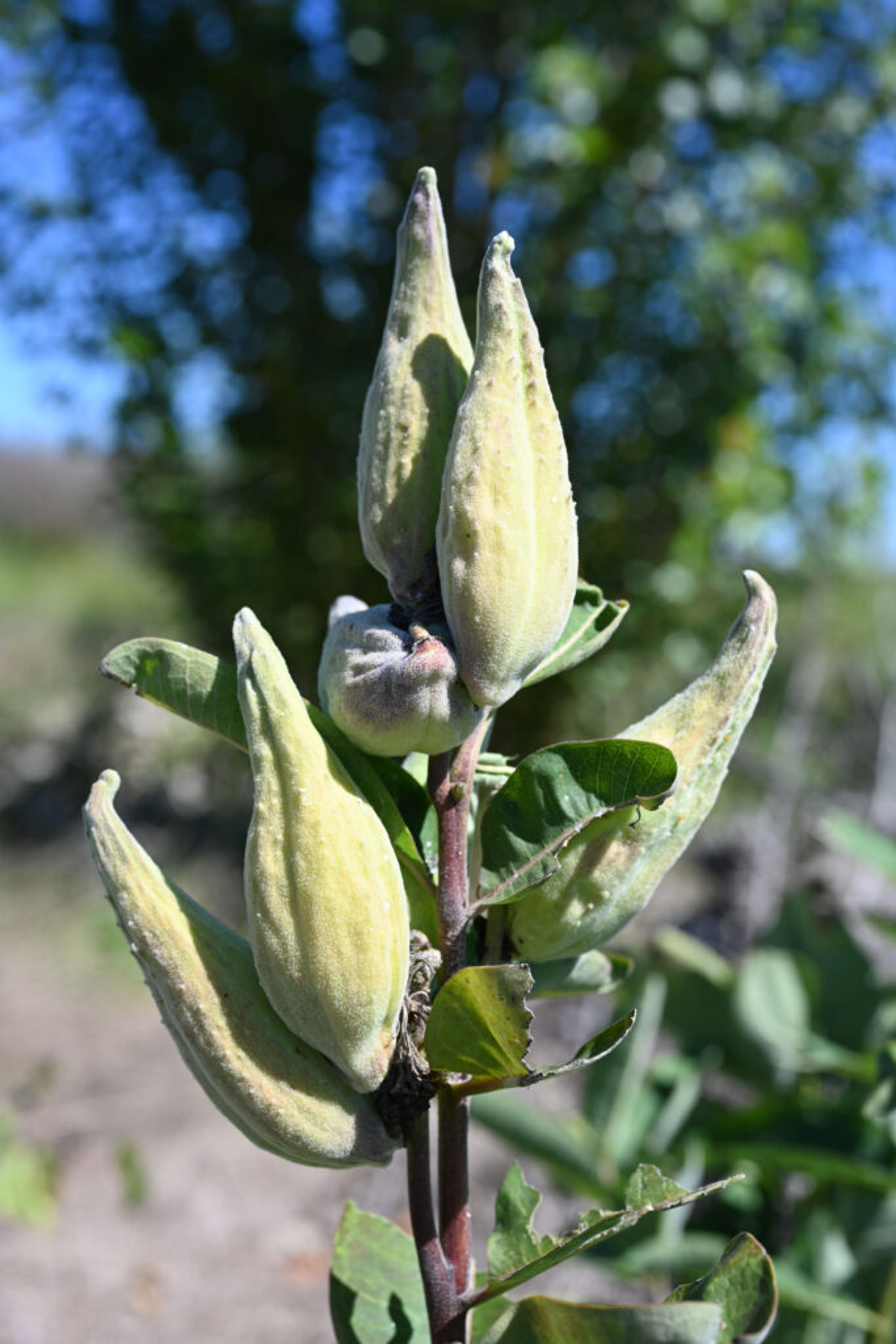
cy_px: 672
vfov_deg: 39.6
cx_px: 448
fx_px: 1866
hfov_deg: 27.0
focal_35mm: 50
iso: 100
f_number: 7.1
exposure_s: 1/400
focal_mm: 50
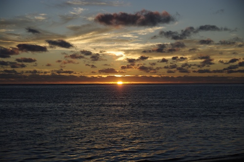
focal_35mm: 68
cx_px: 122
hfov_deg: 29.9
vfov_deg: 20.1
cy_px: 81
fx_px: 457
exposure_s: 1/2500
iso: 200
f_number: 2.8
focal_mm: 45
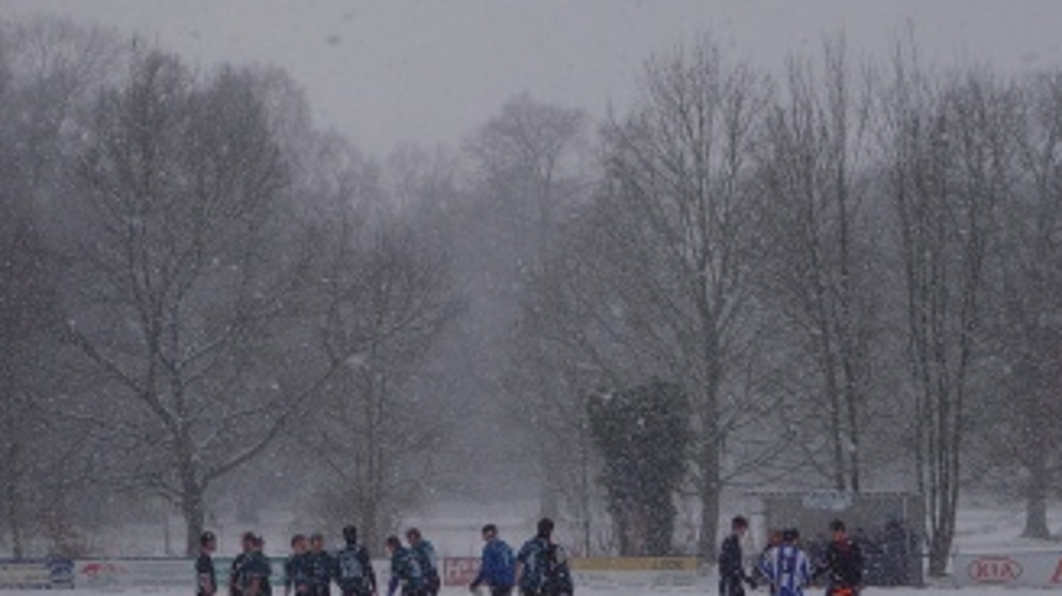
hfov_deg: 13.6
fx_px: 4446
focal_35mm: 158
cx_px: 677
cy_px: 465
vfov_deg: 7.7
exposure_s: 1/350
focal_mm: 16
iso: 80
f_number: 4.4
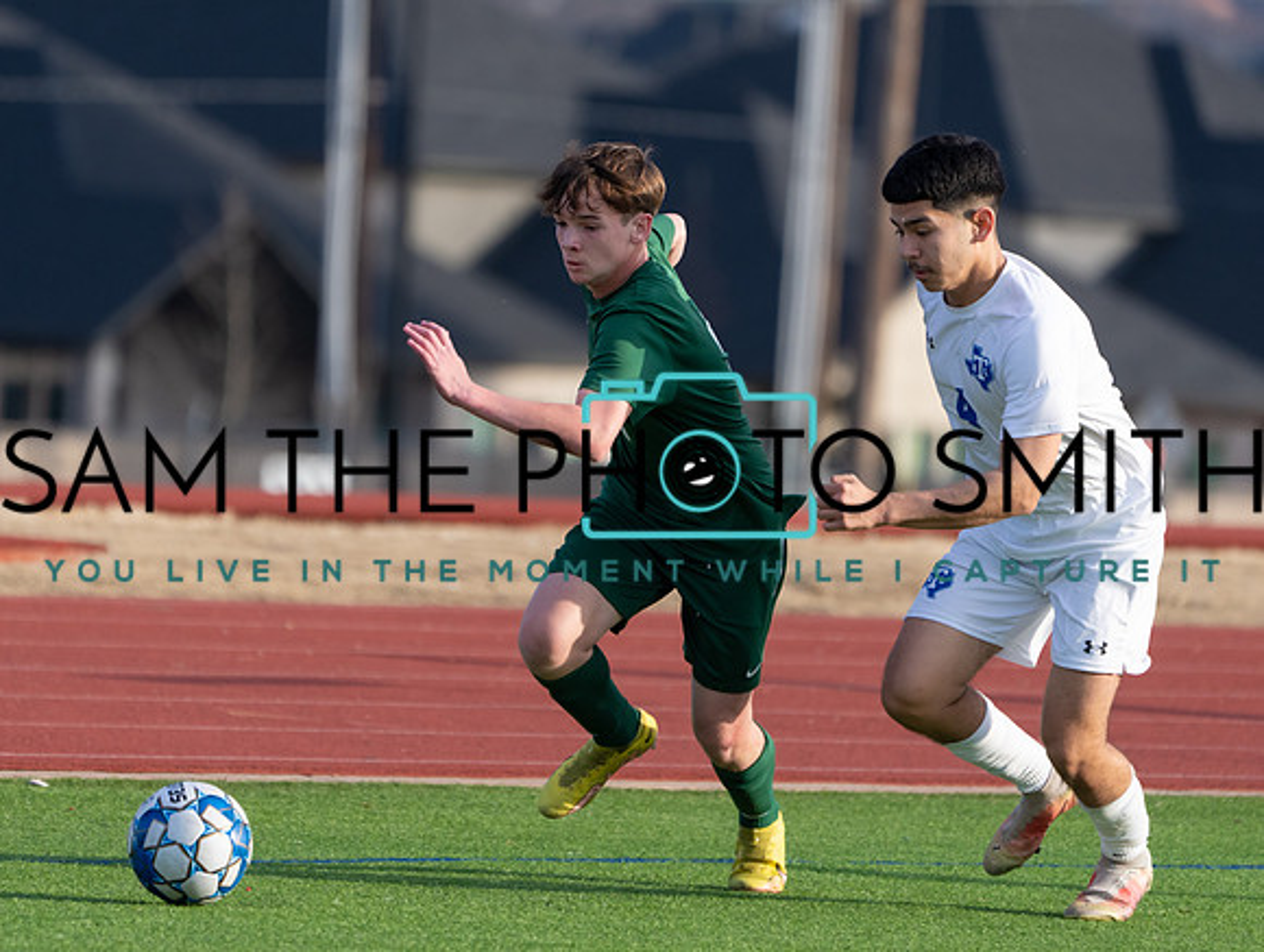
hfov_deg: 3.7
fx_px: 19552
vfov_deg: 2.8
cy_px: 442
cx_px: 596
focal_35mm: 535
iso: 500
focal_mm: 385
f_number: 5.6
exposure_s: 1/1250
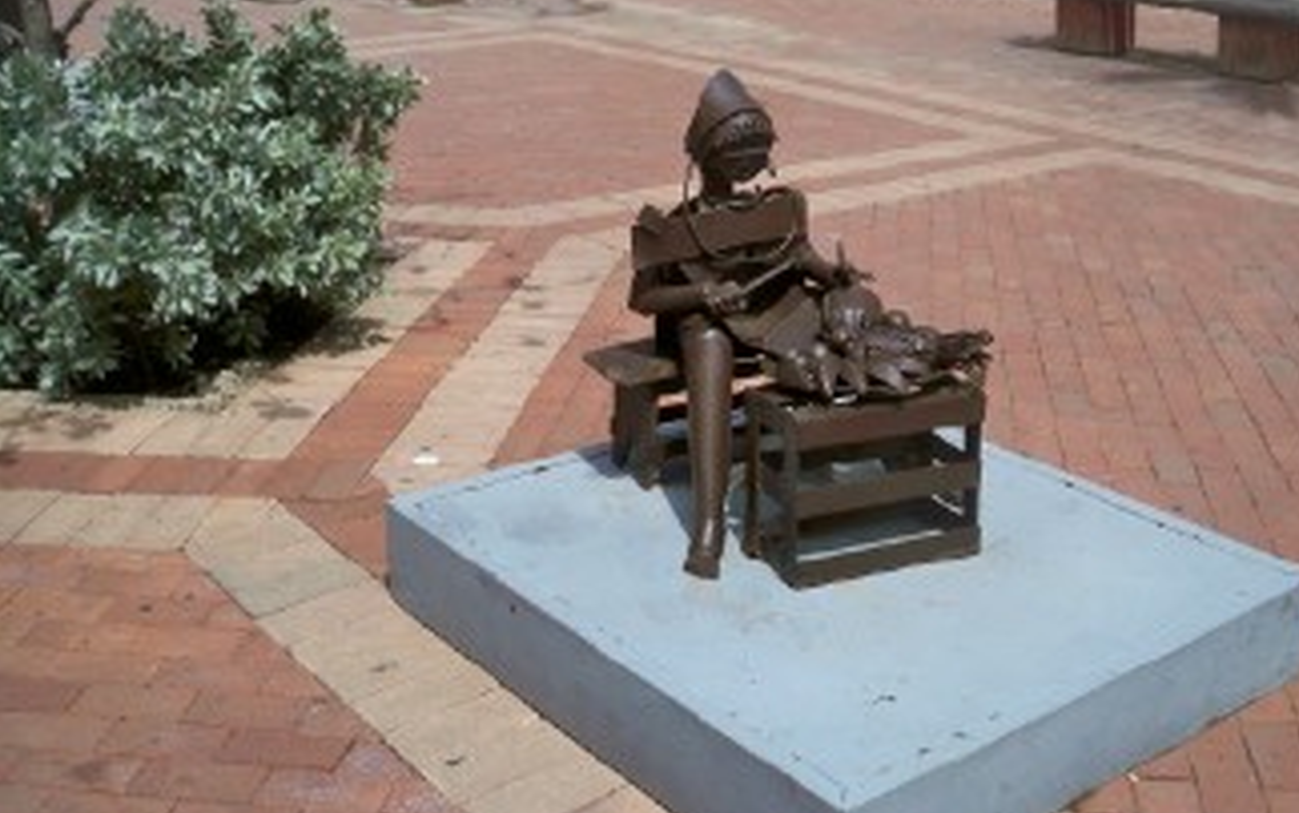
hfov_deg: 43.2
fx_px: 1629
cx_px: 800
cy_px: 258
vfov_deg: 27.8
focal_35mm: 46
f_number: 4.7
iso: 80
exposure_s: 1/1250
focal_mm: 6.3
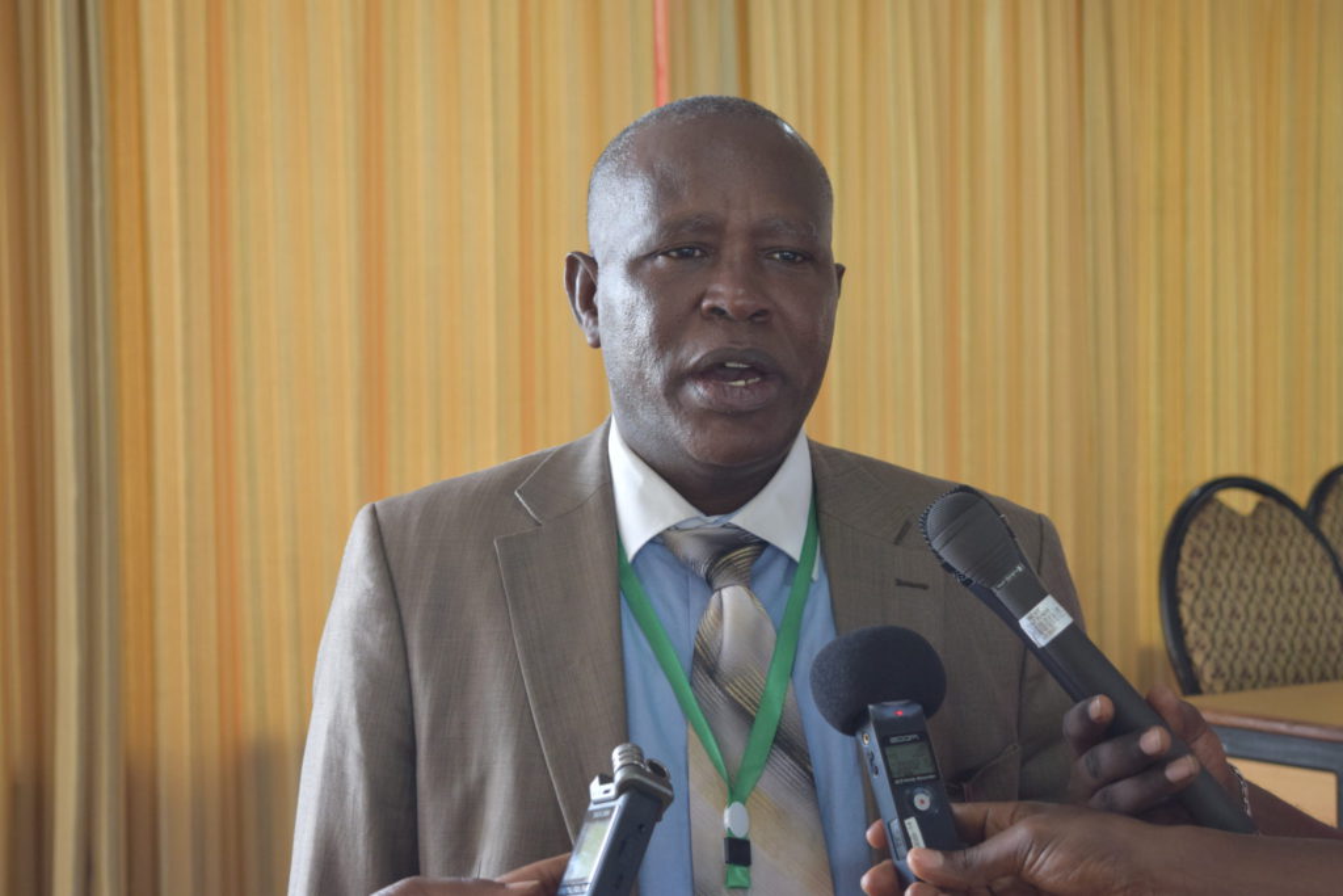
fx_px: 2574
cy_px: 448
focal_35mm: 69
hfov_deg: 29.2
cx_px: 672
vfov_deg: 19.7
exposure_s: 1/60
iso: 900
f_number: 5
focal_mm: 46
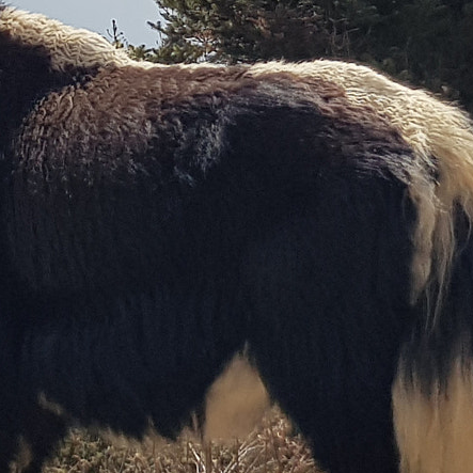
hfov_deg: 20.3
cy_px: 9
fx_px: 1283
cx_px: 7
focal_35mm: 83
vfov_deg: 20.3
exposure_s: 1/3776
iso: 40
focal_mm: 4.2
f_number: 1.7
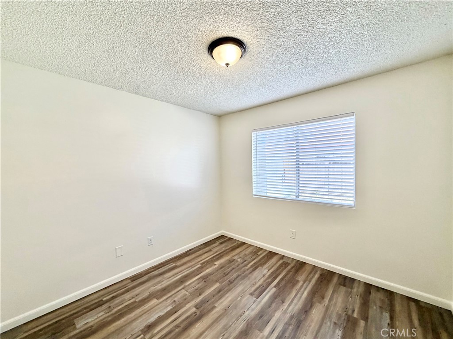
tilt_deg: -1.9
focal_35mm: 14
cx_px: 226
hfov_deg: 102.1
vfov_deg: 85.7
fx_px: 183
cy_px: 170
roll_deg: +1.4
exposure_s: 1/120
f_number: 2.2
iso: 125
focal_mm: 2.22
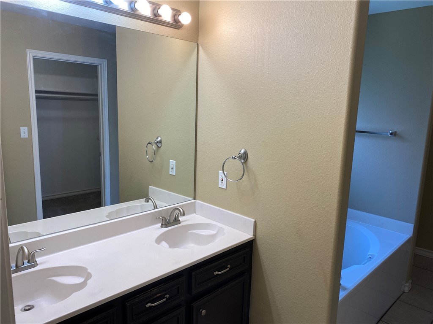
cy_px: 162
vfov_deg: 53.1
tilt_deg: -8.7
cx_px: 216
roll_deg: -2.2
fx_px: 325
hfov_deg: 67.3
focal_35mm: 26
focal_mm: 4.25
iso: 50
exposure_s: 1/120
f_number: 1.8
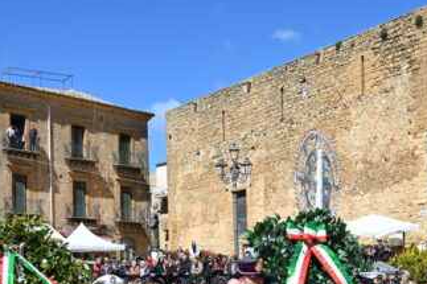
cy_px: 320
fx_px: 832
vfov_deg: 18.6
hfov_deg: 28.8
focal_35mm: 70
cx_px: 230
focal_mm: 29.5
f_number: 7.1
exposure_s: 1/400
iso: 100
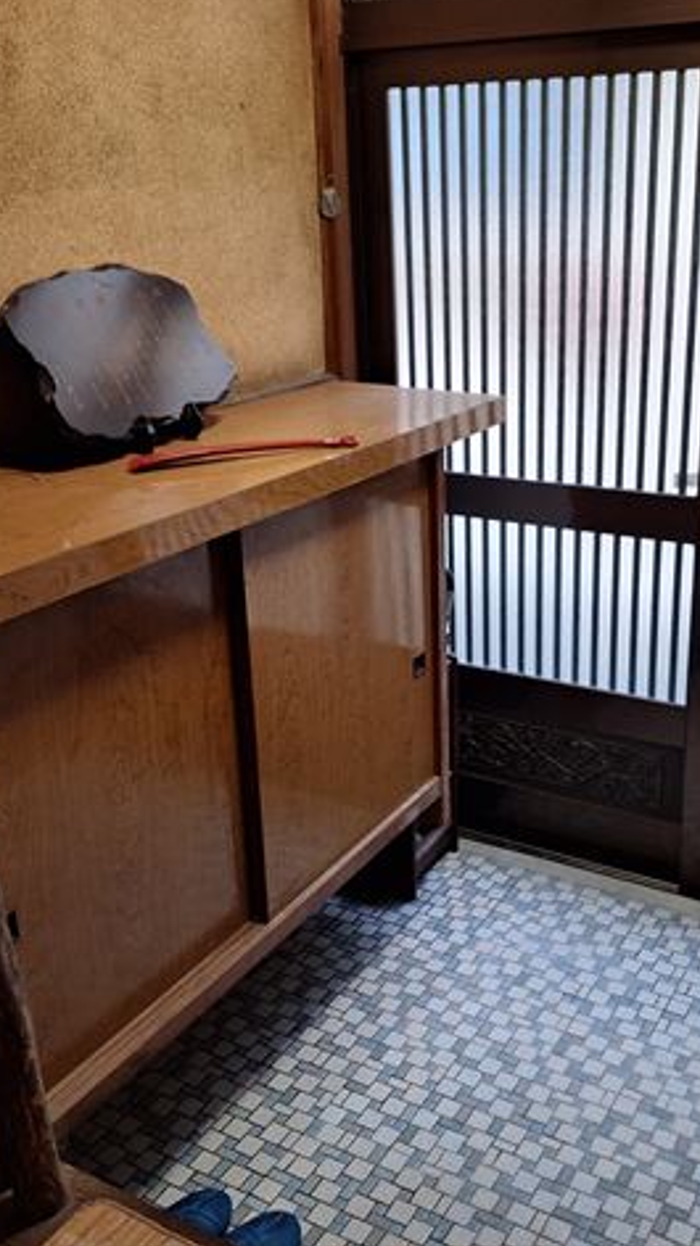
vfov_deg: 58.0
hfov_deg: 34.4
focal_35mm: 34
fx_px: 1124
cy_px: 615
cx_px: 433
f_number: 1.8
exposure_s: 1/33
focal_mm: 5.54
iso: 320
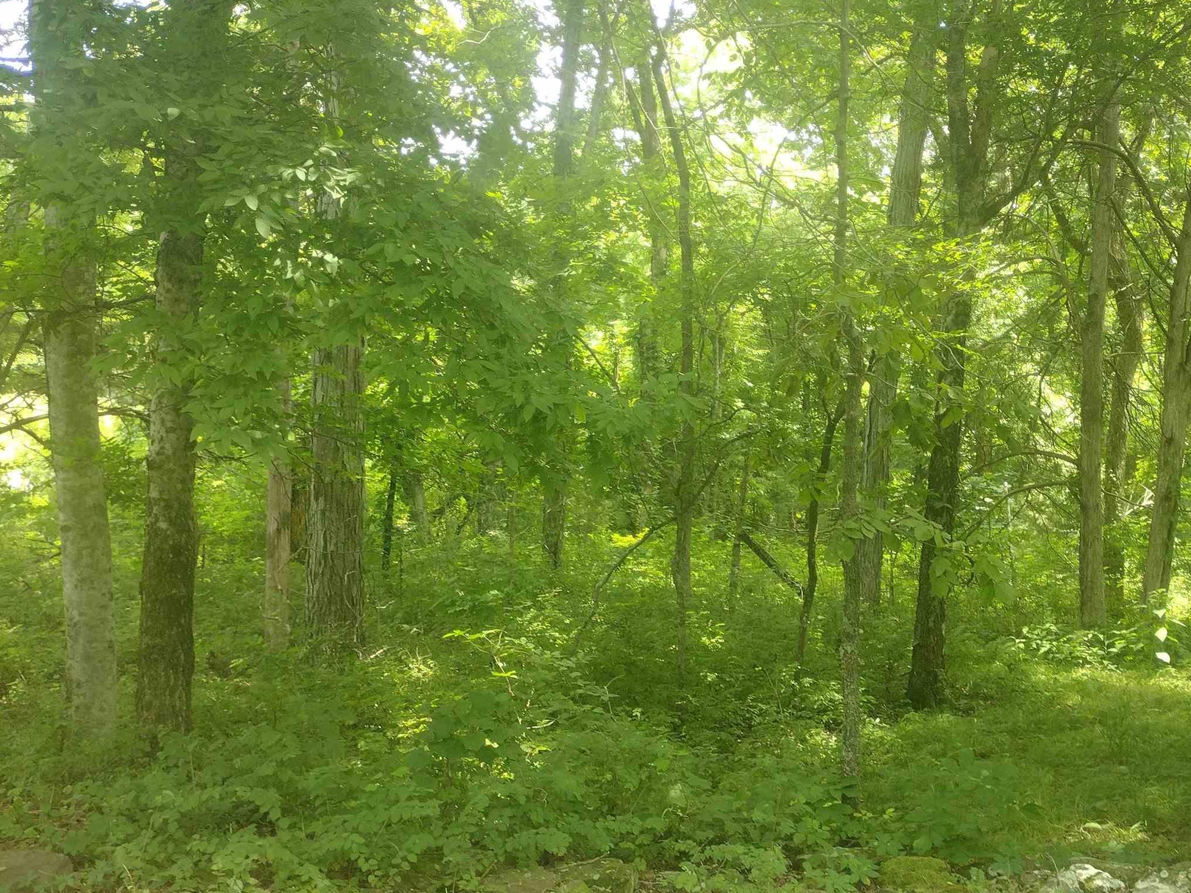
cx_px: 743
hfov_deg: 45.4
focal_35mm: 41
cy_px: 569
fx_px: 1411
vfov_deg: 34.9
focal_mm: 4.71
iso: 131
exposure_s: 1/120
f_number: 1.7
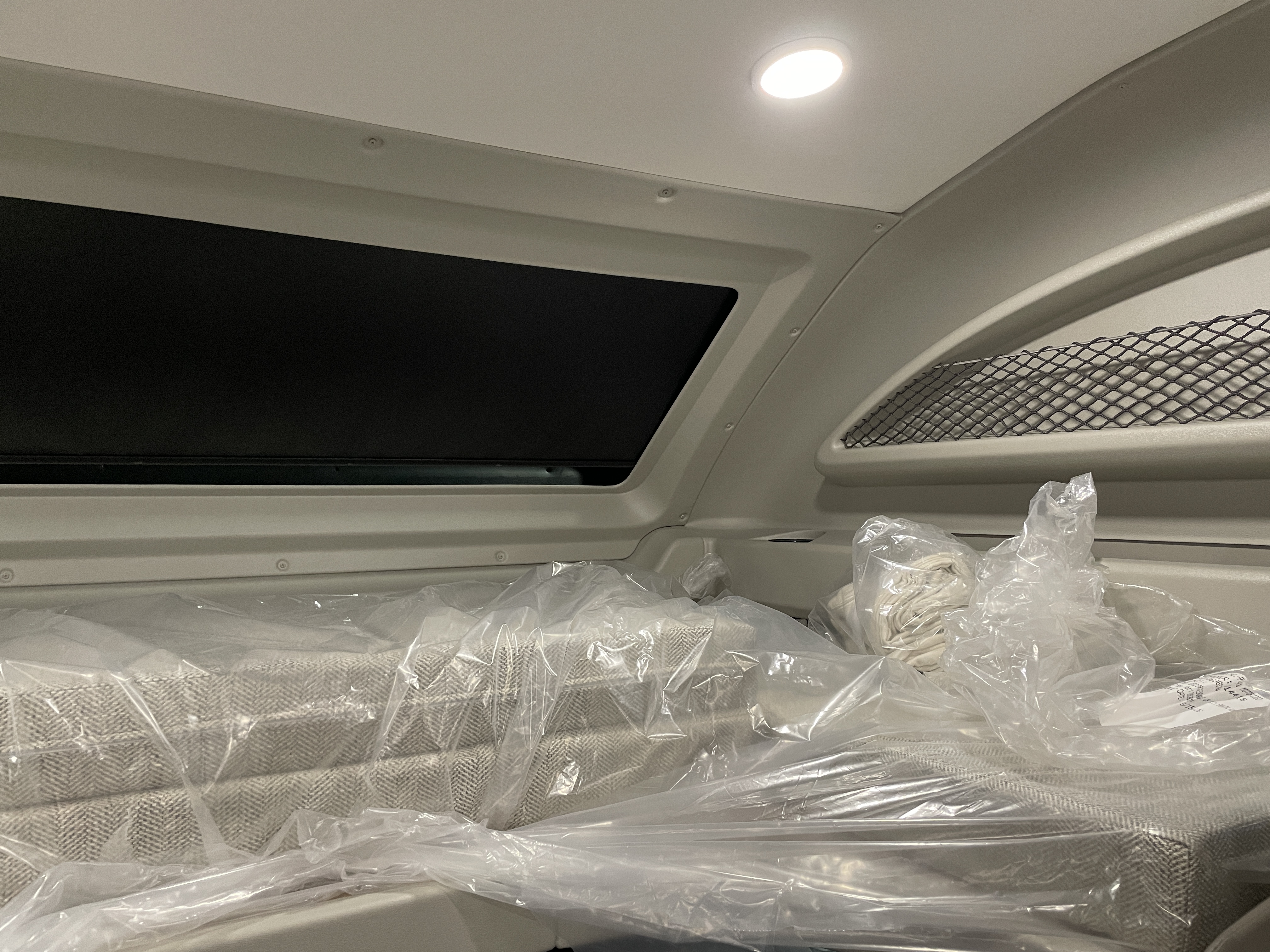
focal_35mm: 26
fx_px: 954
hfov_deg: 67.3
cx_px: 635
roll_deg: -0.9
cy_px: 476
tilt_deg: +0.3
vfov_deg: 53.1
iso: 250
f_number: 1.6
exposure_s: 1/60
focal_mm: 4.2
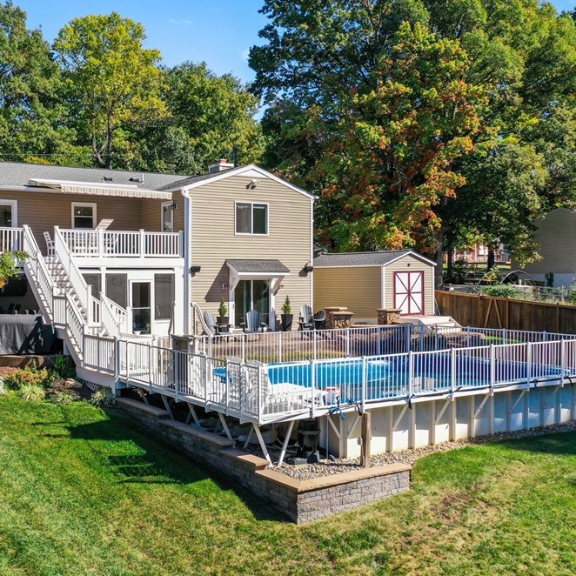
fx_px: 734
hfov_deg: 42.4
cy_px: 303
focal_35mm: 39
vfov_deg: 42.8
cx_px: 202
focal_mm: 10.26
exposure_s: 1/50
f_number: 3.5
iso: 100
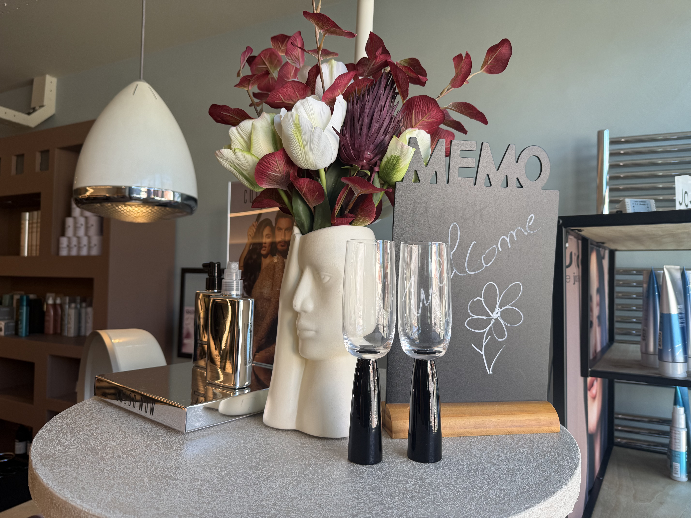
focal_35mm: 24
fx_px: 479
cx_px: 346
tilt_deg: +3.4
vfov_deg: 56.8
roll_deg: -0.9
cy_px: 259
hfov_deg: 71.6
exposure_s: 1/121
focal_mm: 6.76
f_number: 1.78
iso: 64
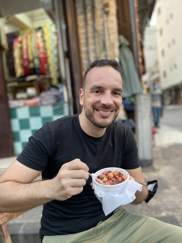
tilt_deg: -2.3
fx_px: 182
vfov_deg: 67.3
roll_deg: +5.7
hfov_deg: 53.1
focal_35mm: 26
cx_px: 91
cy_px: 122
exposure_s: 1/91
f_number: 1.8
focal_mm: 4.25
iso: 125
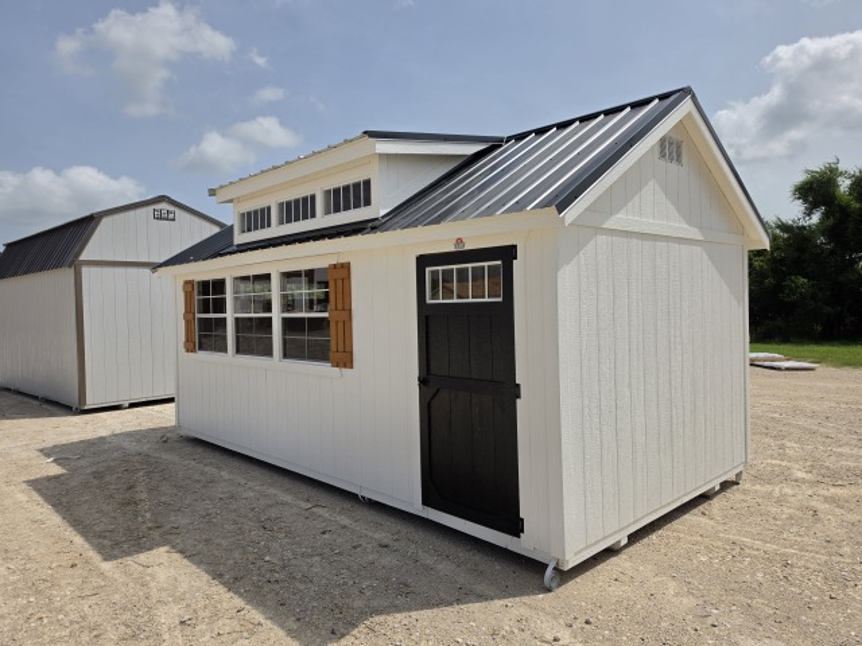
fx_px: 573
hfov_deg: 73.9
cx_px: 431
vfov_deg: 58.9
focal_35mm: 23
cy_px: 323
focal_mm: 6.5
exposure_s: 1/7939
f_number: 1.4
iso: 40
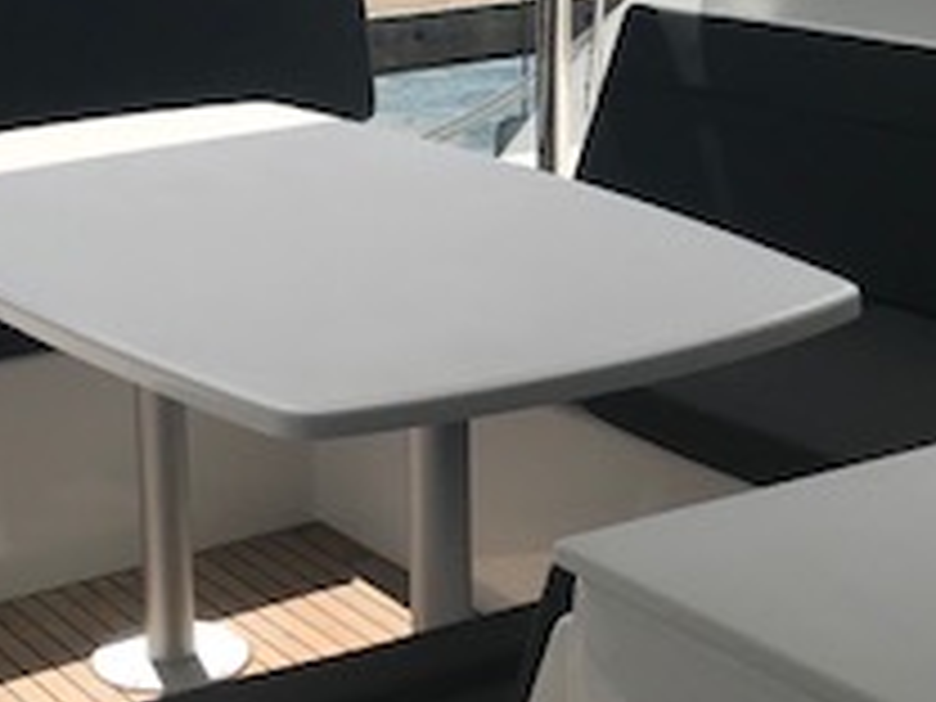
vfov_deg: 17.2
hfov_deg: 22.6
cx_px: 302
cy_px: 320
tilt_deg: -14.6
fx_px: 2325
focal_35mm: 86
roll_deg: +1.9
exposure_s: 1/4808
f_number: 1.8
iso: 20
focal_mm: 3.99
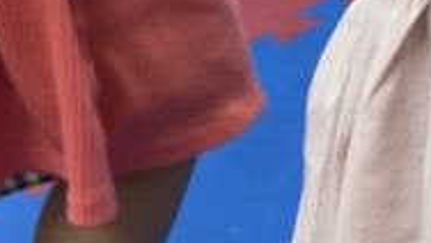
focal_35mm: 148
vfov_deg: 8.0
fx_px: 1692
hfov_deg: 14.0
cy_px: -148
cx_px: 536
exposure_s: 1/120
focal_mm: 6.76
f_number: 1.78
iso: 160
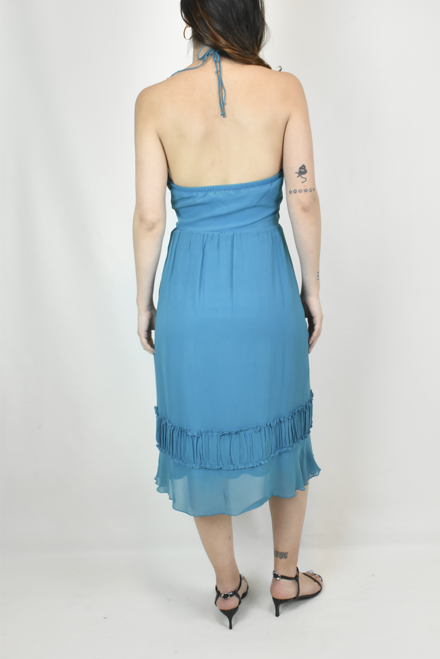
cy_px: 330
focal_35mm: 36
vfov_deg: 53.1
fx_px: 660
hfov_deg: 36.9
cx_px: 220
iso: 1600
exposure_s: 1/30
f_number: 18
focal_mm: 24
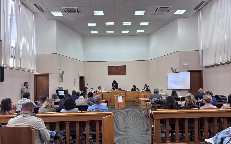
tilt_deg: +0.0
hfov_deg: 66.5
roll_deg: +0.9
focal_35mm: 28
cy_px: 85
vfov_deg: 44.4
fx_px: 176
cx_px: 116
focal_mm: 5.96
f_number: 1.6
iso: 80
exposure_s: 1/100
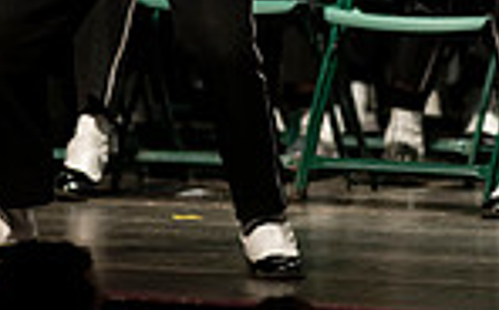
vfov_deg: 1.4
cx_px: 167
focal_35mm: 931
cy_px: -273
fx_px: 12642
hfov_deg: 2.3
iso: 3200
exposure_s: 1/500
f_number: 2.8
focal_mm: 300
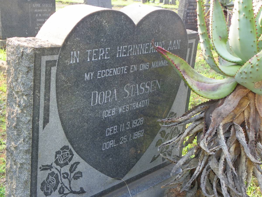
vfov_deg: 26.1
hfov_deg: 34.3
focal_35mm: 56
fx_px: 424
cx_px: 131
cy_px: 98
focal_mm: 9.9
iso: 64
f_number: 3.5
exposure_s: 1/60
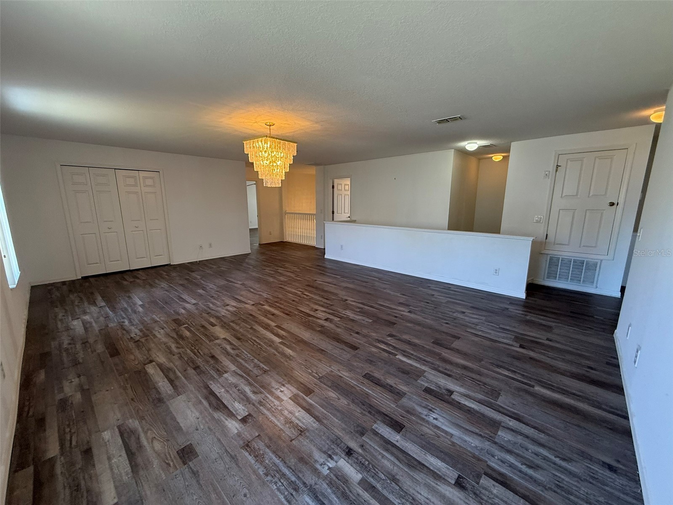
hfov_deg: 102.1
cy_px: 252
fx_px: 272
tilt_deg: -11.2
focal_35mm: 14
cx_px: 336
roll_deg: -0.2
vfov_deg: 85.7
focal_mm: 2.22
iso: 250
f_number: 2.2
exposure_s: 1/120
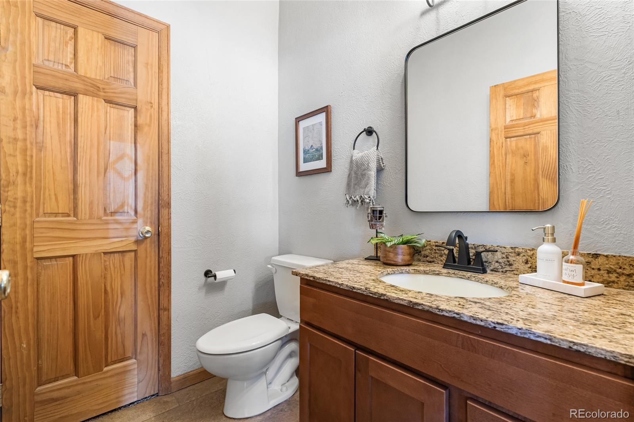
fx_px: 290
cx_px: 317
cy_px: 211
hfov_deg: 95.0
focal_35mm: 16
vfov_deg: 72.0
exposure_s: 1/2
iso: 400
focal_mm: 16.5
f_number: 8
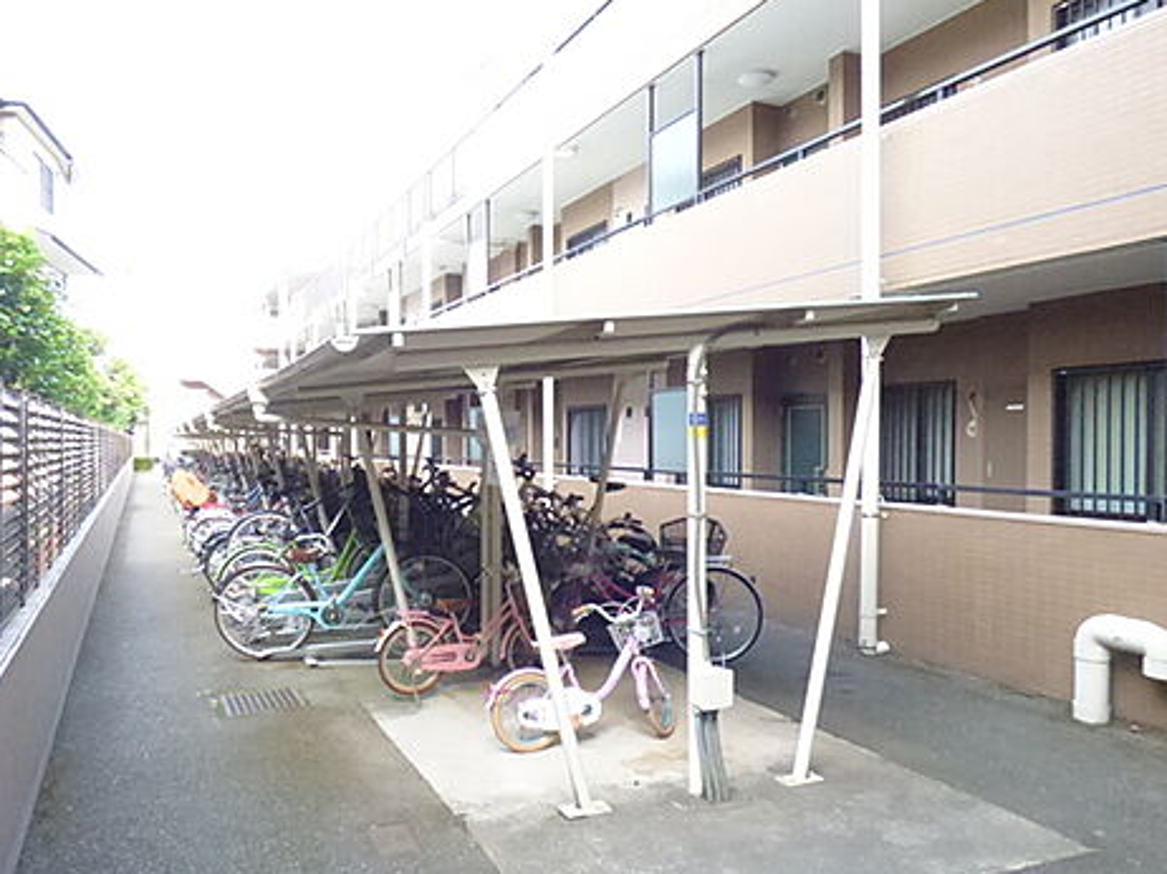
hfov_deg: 66.9
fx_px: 876
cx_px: 490
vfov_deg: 53.0
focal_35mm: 26
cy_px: 460
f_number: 2.8
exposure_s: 1/1300
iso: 1600
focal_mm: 3.58
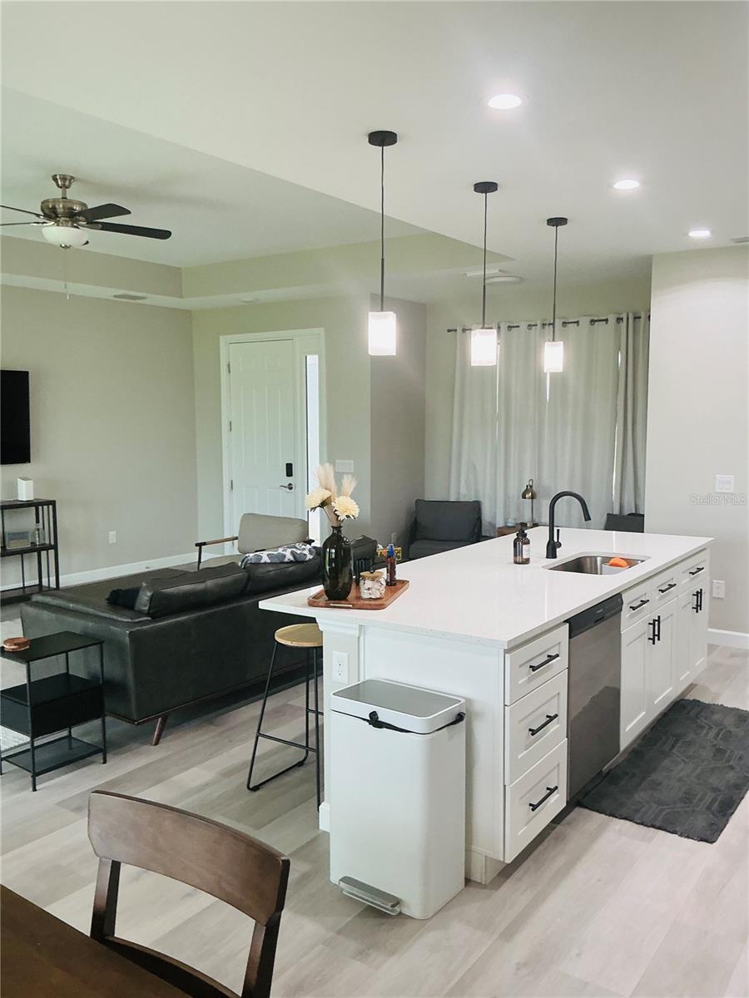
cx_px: 374
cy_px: 499
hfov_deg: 48.2
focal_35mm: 29
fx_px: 837
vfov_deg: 61.7
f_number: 1.8
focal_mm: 3
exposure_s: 1/60
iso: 50
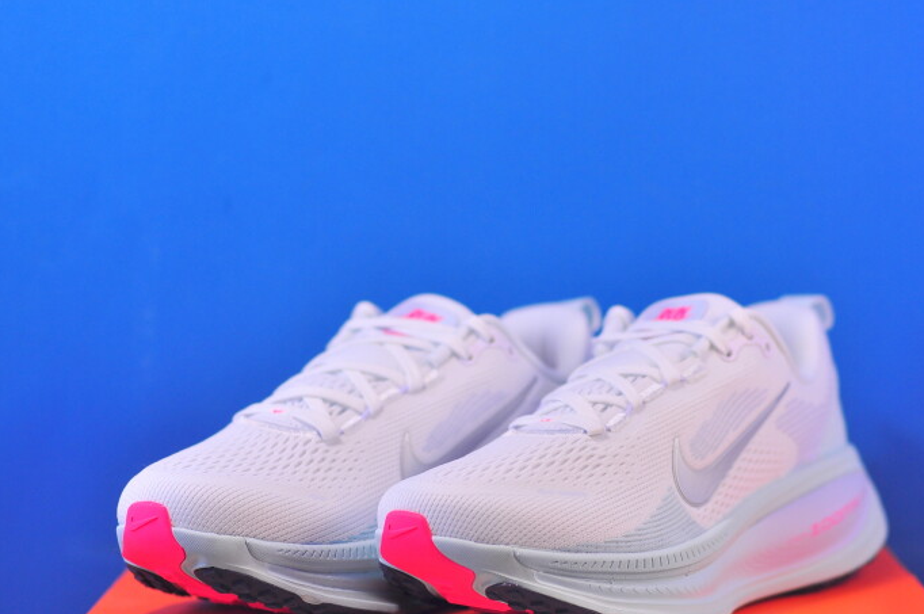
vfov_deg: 15.5
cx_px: 518
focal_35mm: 88
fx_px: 2256
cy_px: 348
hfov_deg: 23.1
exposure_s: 1/320
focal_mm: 50
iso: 250
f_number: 2.5
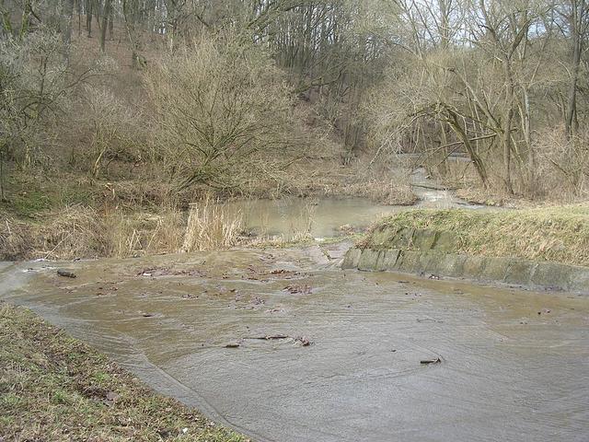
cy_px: 221
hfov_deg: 49.0
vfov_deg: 37.7
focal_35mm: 38
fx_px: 647
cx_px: 294
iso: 100
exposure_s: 1/173
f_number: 2.8
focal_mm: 5.8
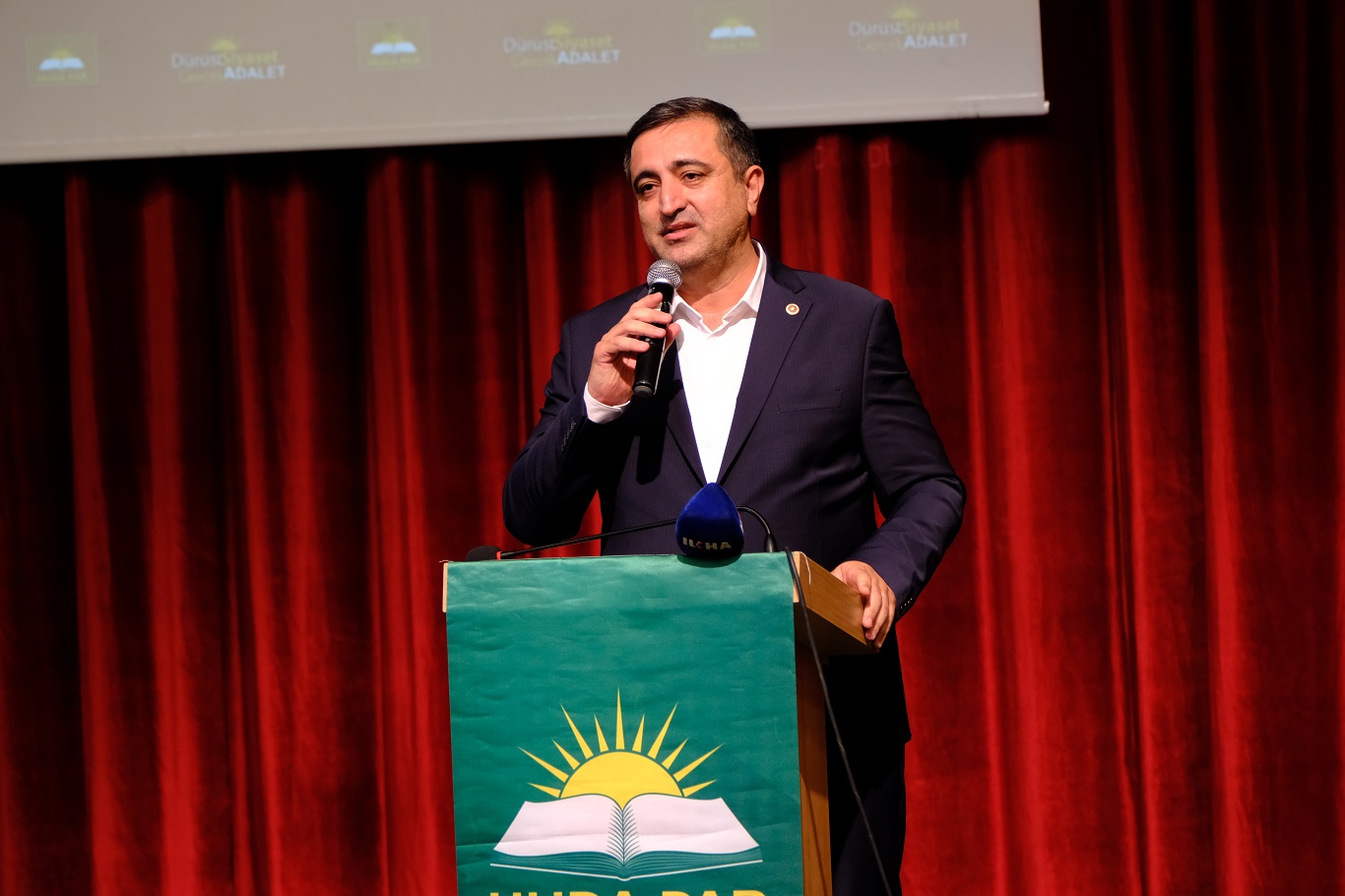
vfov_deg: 11.4
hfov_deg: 17.1
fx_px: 4482
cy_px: 448
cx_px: 672
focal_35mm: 120
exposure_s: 1/80
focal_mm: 80
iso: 1600
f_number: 4
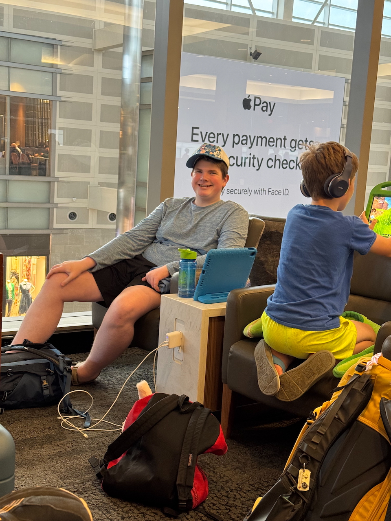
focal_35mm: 48
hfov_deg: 30.3
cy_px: 260
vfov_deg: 39.7
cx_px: 196
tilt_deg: -6.9
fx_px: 723
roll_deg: -2.6
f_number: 1.78
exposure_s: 1/60
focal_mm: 6.76
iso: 200
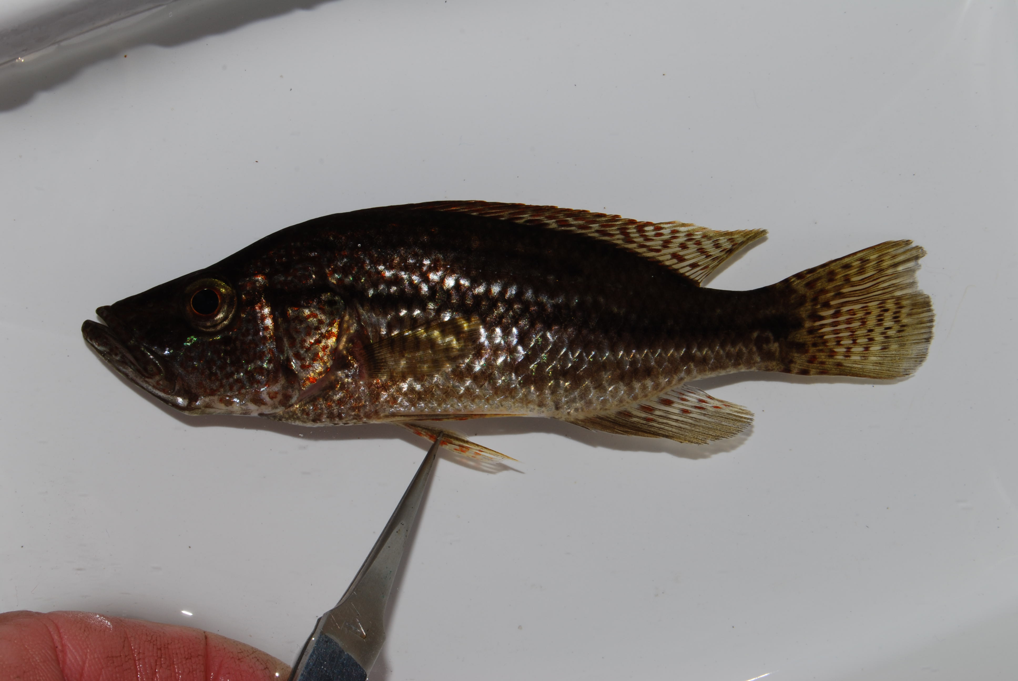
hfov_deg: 24.6
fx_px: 2336
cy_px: 340
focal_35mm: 82
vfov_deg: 16.6
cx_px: 509
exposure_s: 1/100
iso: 100
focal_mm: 55
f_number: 18
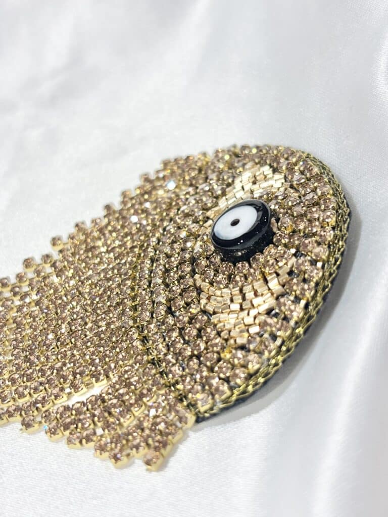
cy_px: 258
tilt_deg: -41.9
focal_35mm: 52
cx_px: 194
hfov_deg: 28.0
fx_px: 777
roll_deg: +6.5
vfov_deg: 36.8
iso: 32
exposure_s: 1/192
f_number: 1.6
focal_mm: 5.96
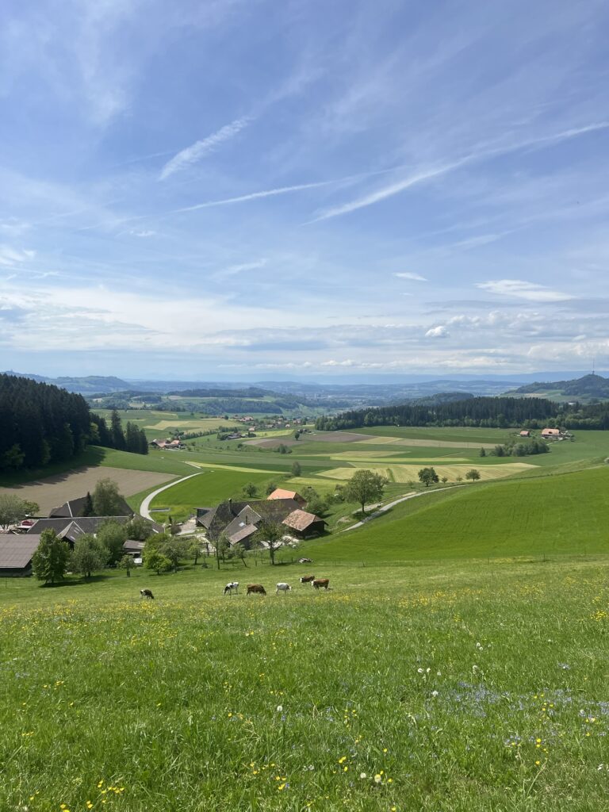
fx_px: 610
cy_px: 406
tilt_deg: -2.7
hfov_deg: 53.1
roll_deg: -0.1
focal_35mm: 26
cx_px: 304
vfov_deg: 67.3
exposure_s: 1/6993
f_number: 1.5
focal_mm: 5.7
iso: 50
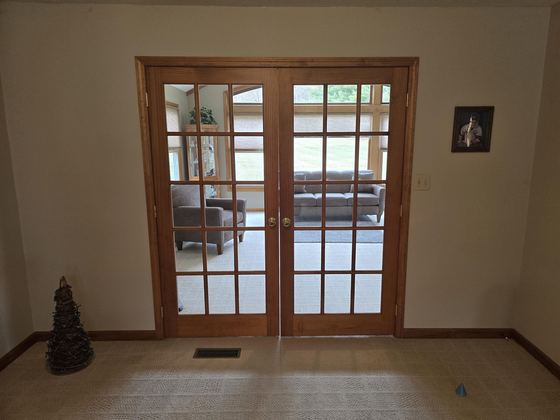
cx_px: 280
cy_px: 210
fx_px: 372
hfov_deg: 73.9
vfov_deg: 58.9
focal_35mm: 23
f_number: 1.7
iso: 250
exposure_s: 1/120
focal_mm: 6.3
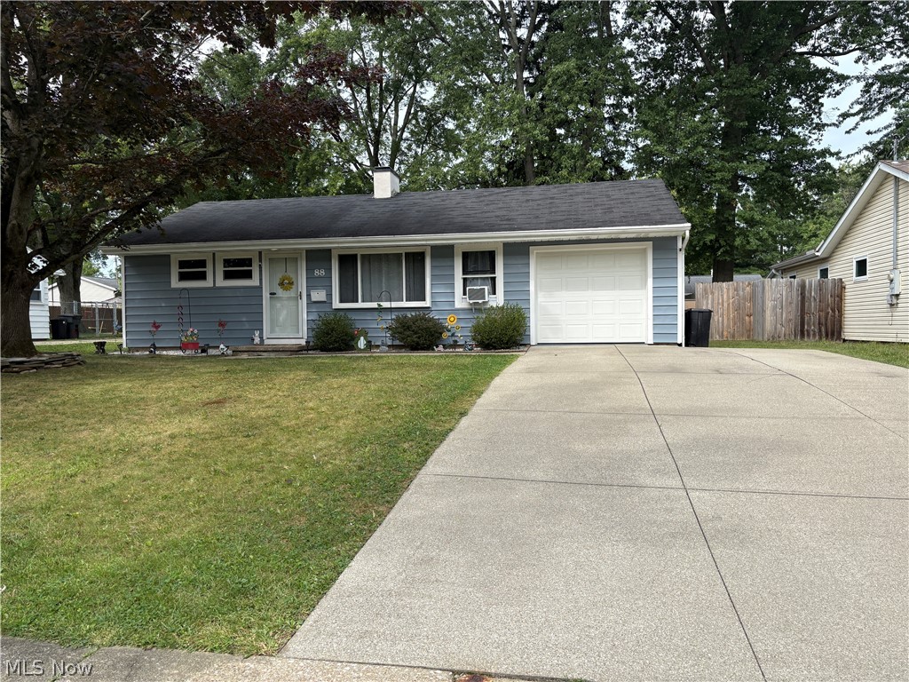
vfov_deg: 53.1
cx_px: 454
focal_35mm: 26
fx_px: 683
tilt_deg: -0.7
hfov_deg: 67.3
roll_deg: +0.6
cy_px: 341
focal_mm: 5.96
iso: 50
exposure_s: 1/1550
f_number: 1.6
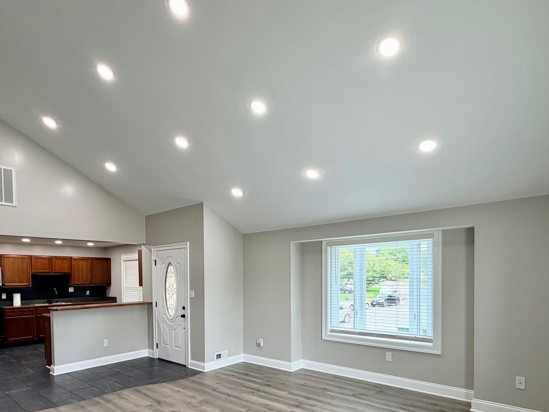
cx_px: 252
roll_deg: +1.1
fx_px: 349
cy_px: 284
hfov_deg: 76.3
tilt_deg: -1.2
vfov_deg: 59.2
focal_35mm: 22
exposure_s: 1/120
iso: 125
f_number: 2.2
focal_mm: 2.22
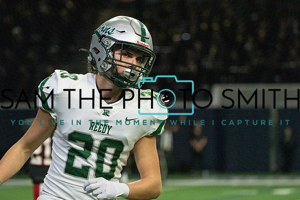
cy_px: 100
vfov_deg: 6.0
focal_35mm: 231
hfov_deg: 8.9
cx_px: 150
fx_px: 1925
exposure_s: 1/1250
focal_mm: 203
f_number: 5.6
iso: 16000
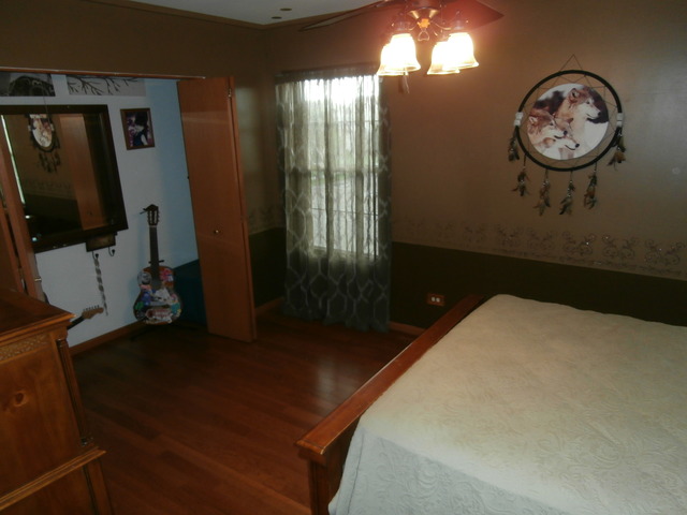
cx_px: 344
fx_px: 476
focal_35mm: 24
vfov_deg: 56.8
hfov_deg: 71.6
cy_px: 258
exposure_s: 1/30
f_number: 3
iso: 200
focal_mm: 4.2
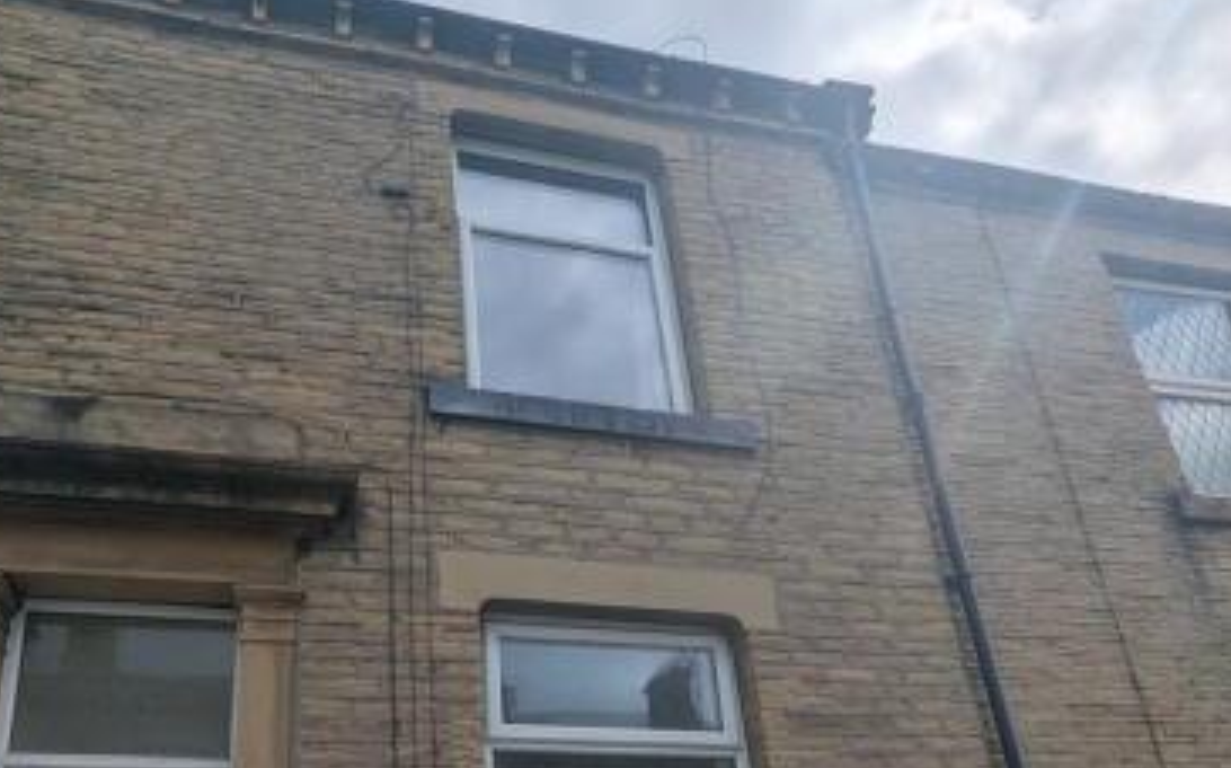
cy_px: 702
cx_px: 443
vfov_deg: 48.7
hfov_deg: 77.9
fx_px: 738
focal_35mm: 22
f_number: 2.2
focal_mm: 1.95
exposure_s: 1/4630
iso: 47
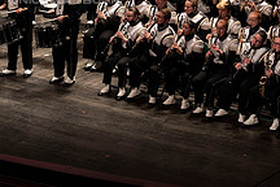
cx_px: 65
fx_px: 1462
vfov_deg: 7.2
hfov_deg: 10.9
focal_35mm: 188
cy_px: -58
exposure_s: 1/500
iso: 1000
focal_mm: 70
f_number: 2.8
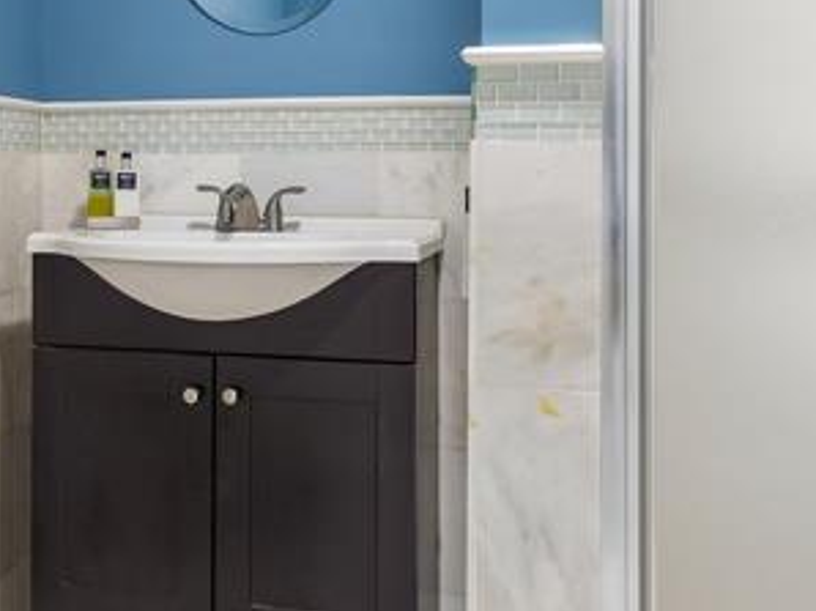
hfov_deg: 43.3
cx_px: 274
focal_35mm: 43
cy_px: 164
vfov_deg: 33.0
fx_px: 1013
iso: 250
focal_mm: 13
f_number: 9
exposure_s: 1/1.25
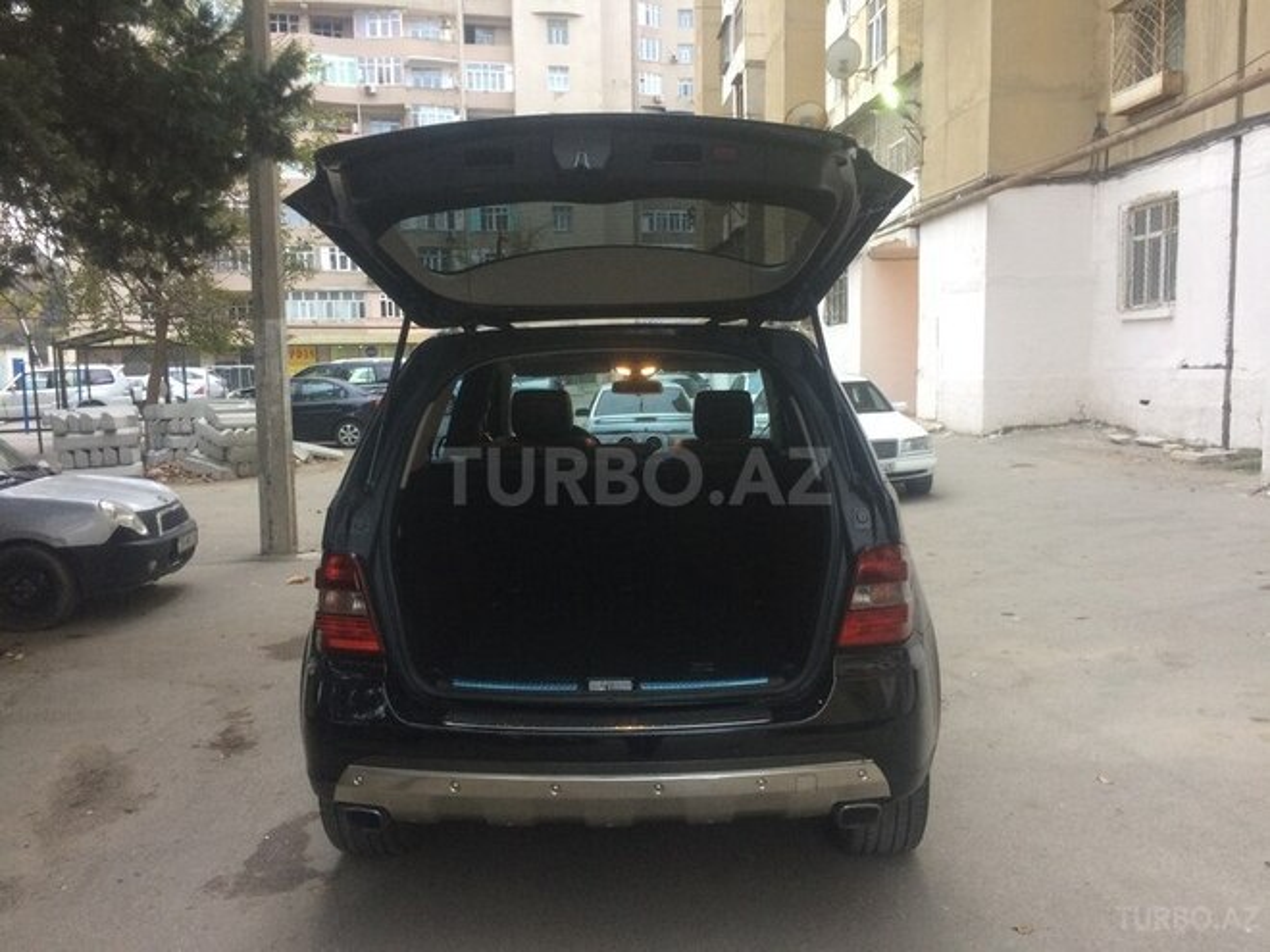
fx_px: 1064
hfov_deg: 61.7
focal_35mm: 29
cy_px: 476
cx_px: 635
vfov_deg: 48.2
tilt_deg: -6.8
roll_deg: +2.2
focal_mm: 4.15
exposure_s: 1/33
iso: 80
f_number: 2.2
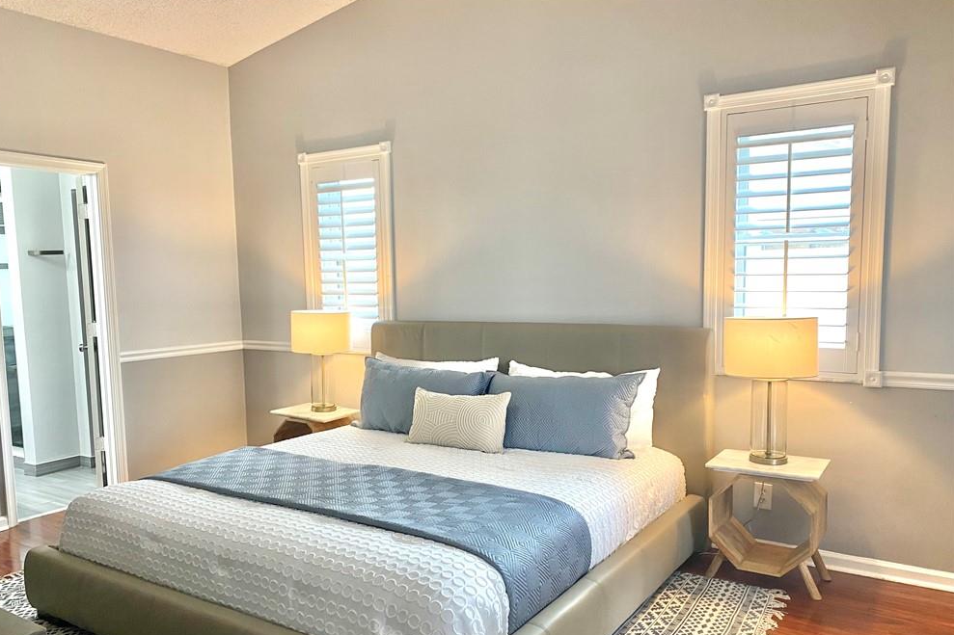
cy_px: 363
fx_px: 742
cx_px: 464
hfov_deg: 65.5
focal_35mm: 28
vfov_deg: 46.3
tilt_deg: -6.2
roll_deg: +1.6
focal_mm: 4.25
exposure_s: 1/60
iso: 125
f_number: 1.8
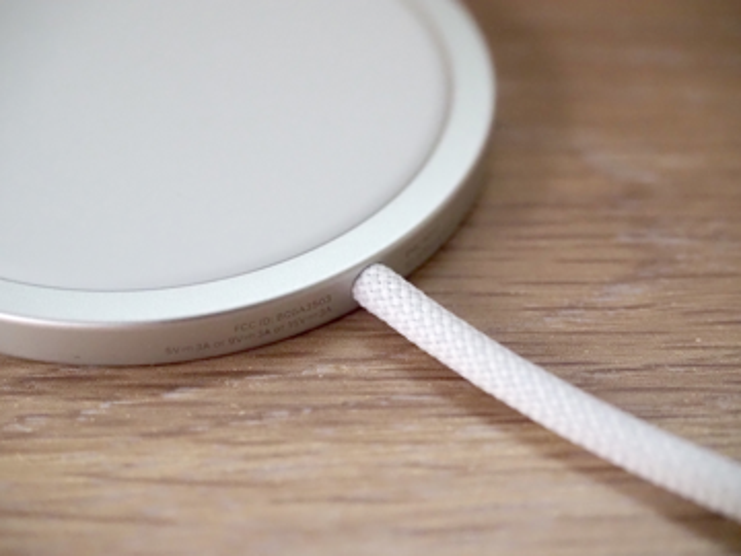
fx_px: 1713
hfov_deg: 24.4
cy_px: 278
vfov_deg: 18.4
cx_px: 370
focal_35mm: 80
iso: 6400
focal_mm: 40
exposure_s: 1/100
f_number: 5
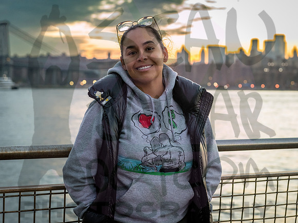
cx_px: 155
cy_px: 102
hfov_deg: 26.2
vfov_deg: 19.8
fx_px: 641
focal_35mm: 74
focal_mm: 62
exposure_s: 1/250
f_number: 4
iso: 2000
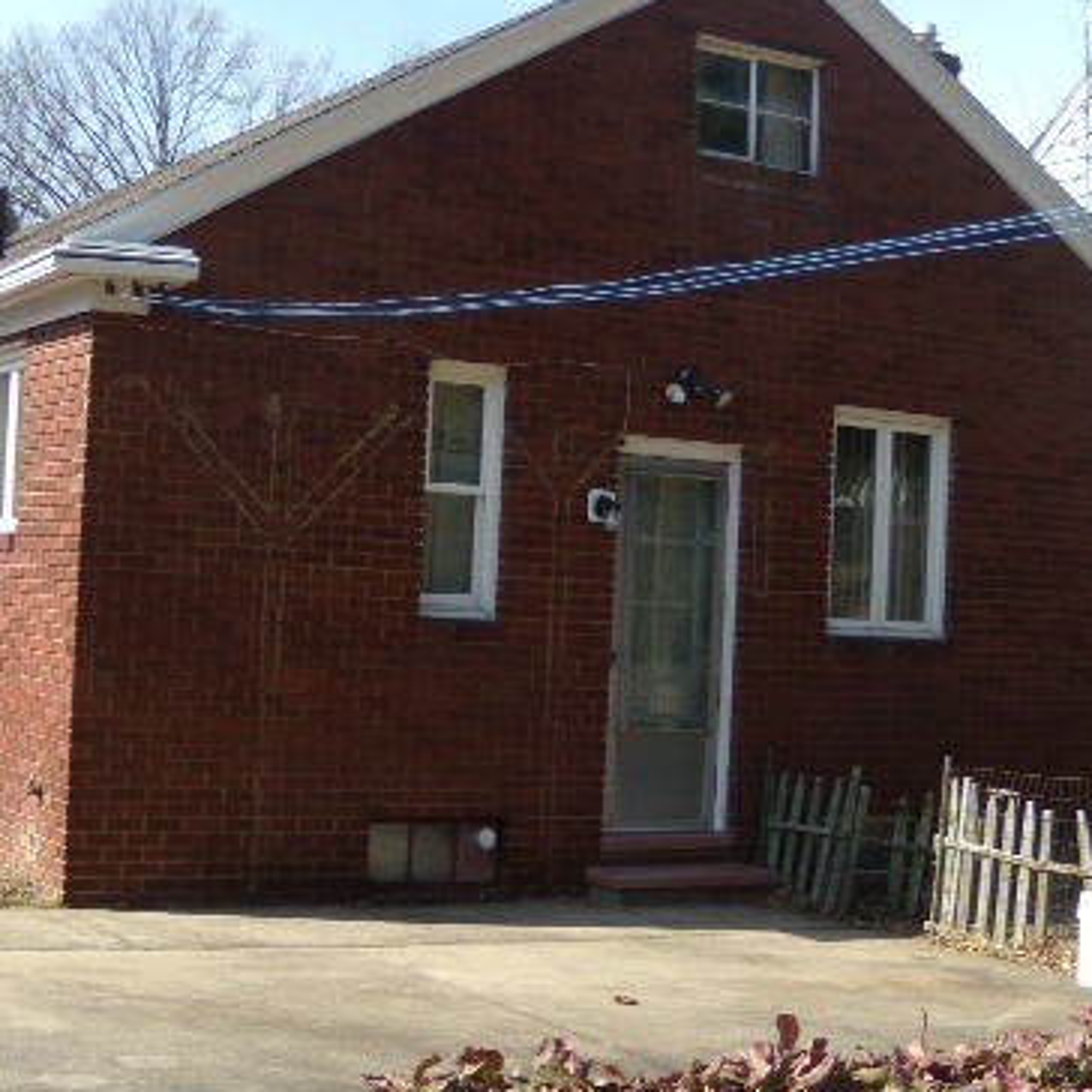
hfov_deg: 30.0
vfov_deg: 30.5
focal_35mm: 56
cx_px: 264
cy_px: 501
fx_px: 1999
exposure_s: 1/400
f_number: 3.6
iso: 80
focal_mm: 6.4
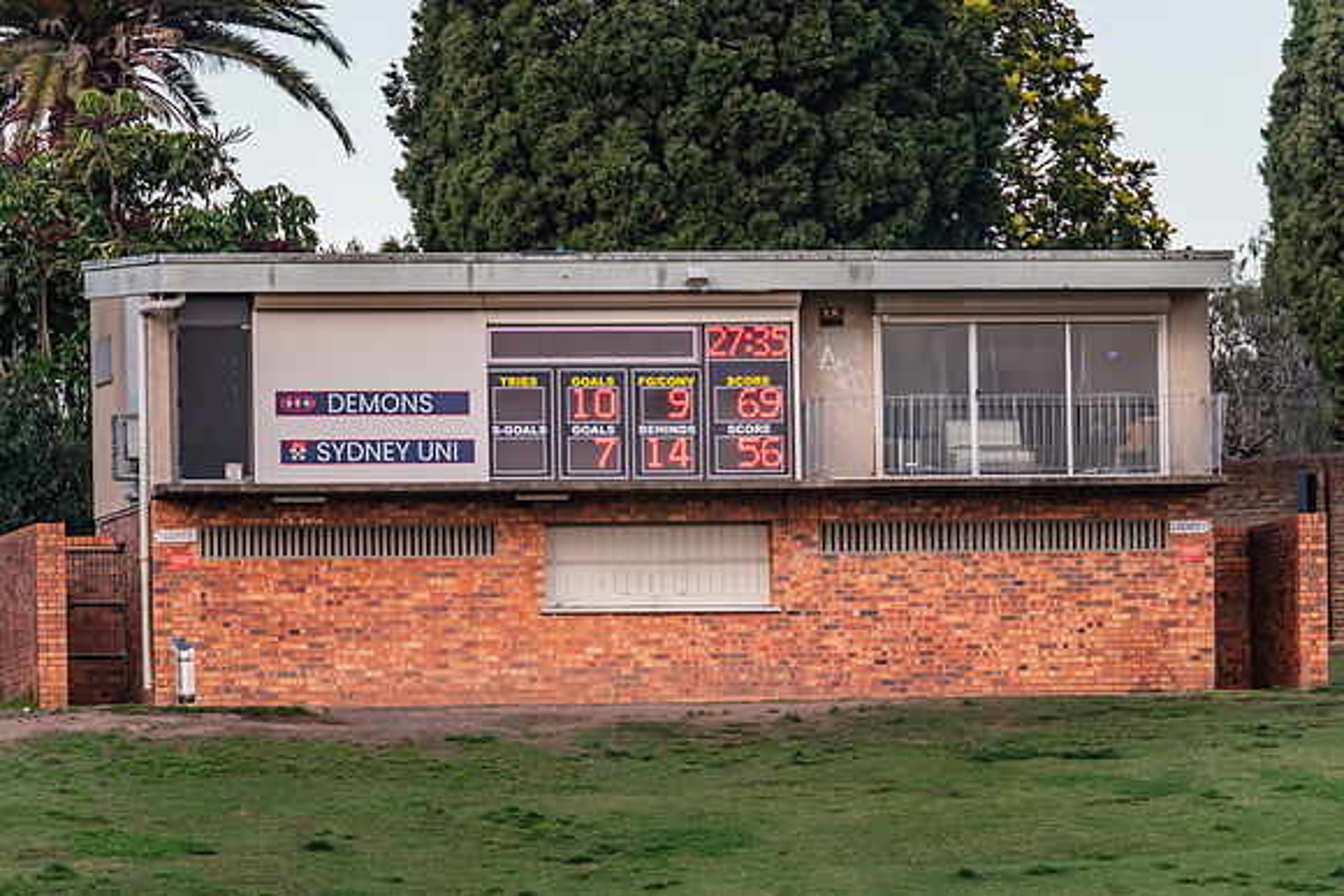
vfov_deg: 3.0
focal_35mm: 459
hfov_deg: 4.5
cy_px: 409
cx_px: 661
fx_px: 17121
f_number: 4
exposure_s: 1/1250
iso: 900
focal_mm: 420
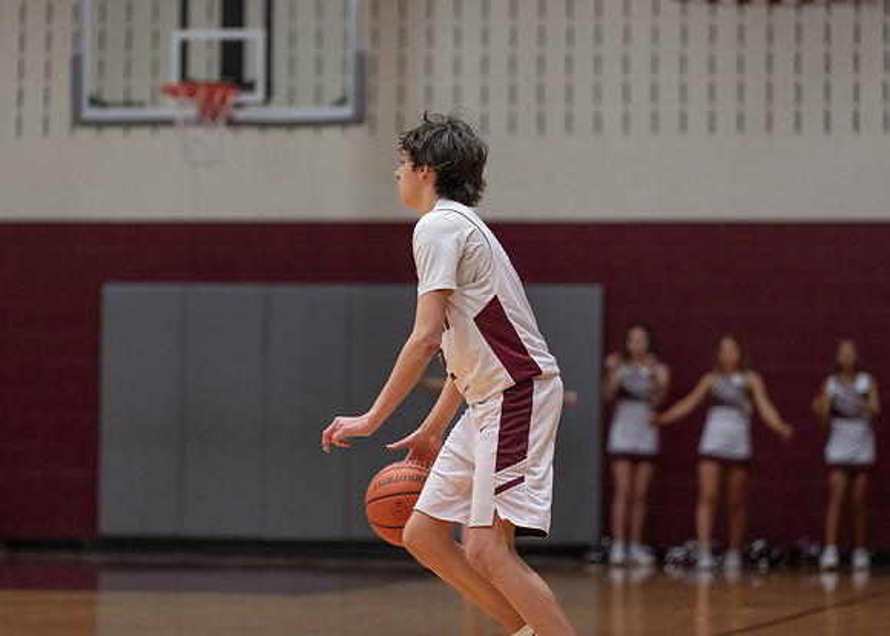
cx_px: 438
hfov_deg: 12.2
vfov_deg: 8.7
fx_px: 4158
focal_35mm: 165
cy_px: 288
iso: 2500
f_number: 2.8
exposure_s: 1/1000
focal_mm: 137
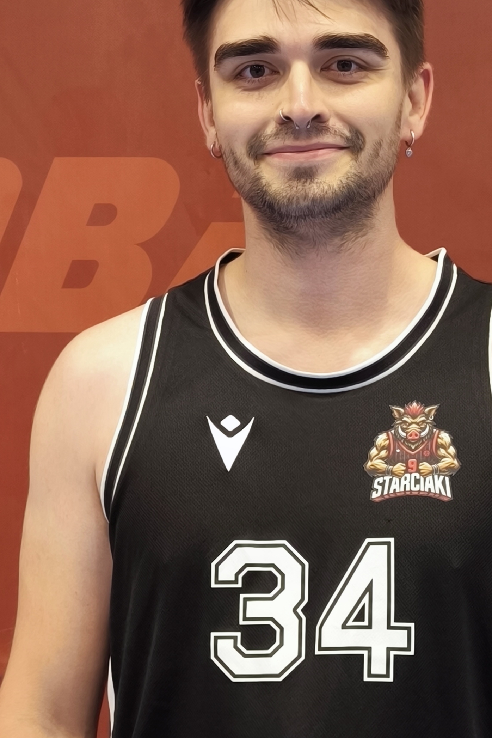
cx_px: 307
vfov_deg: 39.4
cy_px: 292
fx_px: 1025
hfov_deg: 26.9
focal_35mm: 50
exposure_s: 1/50
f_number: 1.9
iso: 250
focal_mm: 6.92
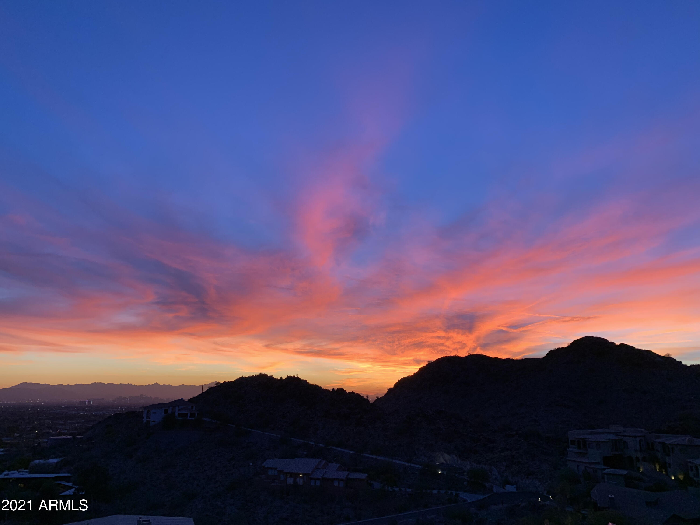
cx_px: 350
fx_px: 526
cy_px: 262
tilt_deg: +15.5
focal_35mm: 26
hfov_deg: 67.3
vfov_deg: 53.1
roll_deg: -0.1
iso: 100
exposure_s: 1/92
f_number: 1.8
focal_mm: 4.25
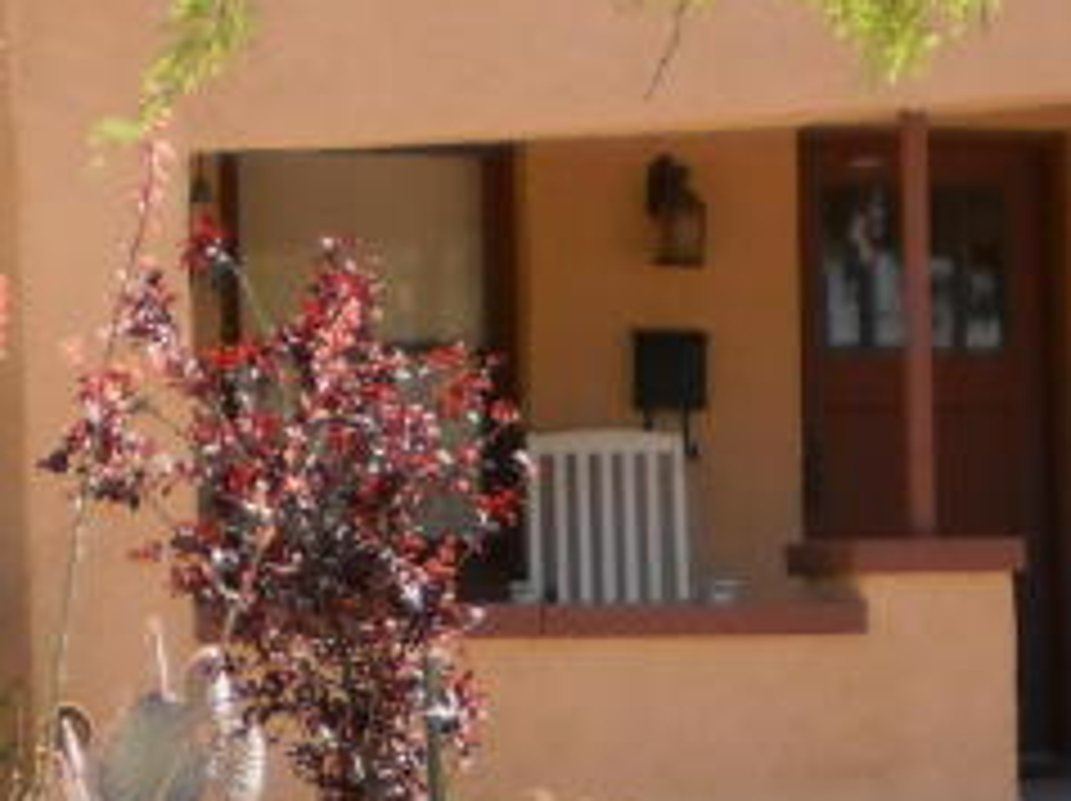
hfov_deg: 12.7
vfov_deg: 9.5
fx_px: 4791
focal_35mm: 155
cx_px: 788
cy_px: 634
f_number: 3.1
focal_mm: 6.3
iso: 100
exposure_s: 1/500
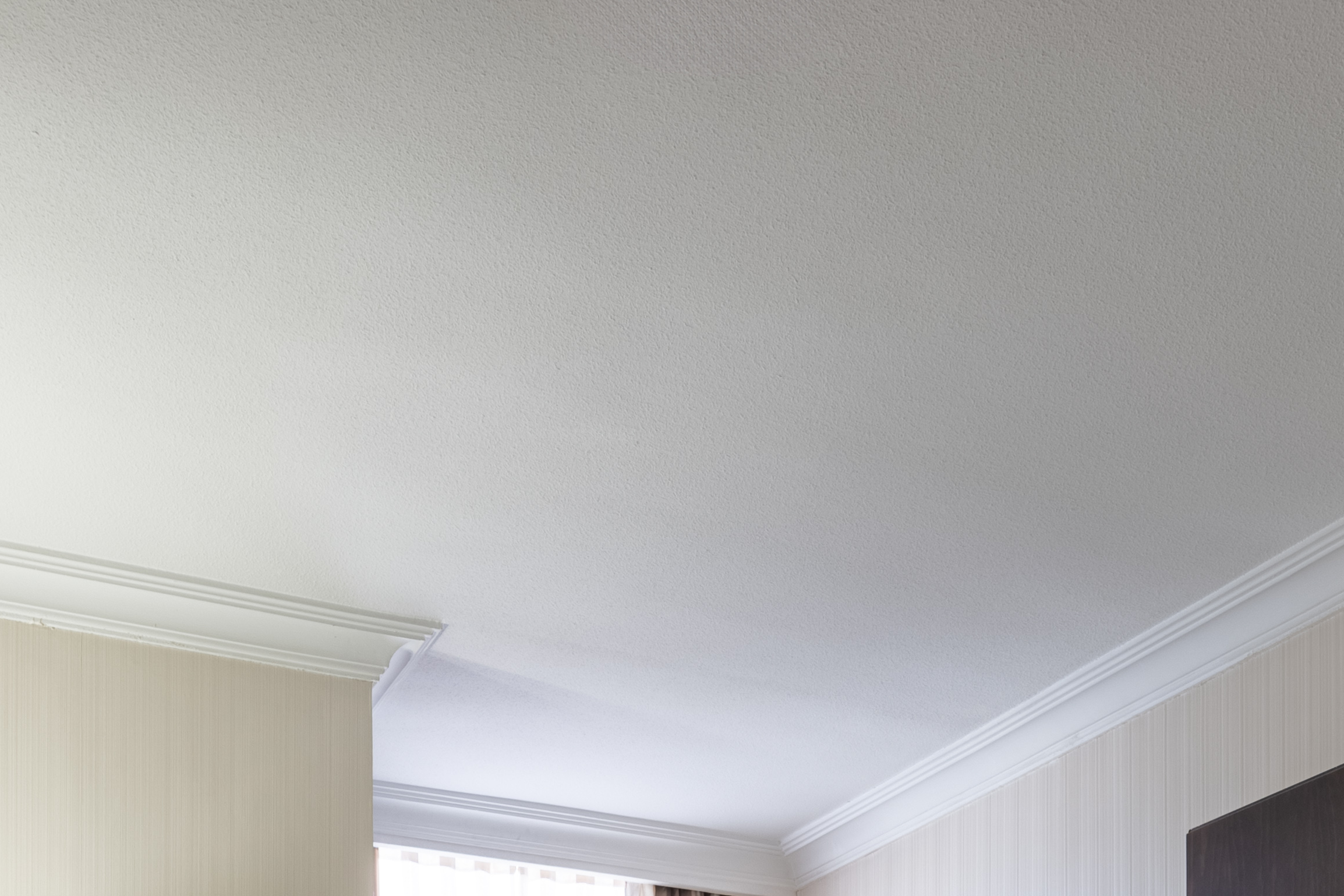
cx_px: 839
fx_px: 1867
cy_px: 1476
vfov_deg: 21.1
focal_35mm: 50
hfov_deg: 39.3
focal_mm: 14
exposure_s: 1/6
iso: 100
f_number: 9
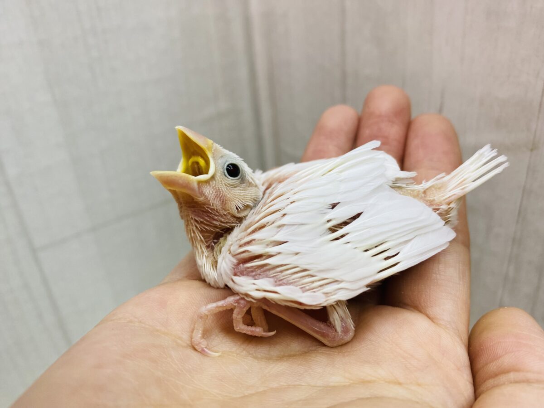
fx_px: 393
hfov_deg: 69.4
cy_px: 204
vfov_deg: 54.9
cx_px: 272
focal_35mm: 25
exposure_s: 1/100
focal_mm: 4.25
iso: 80
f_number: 1.8
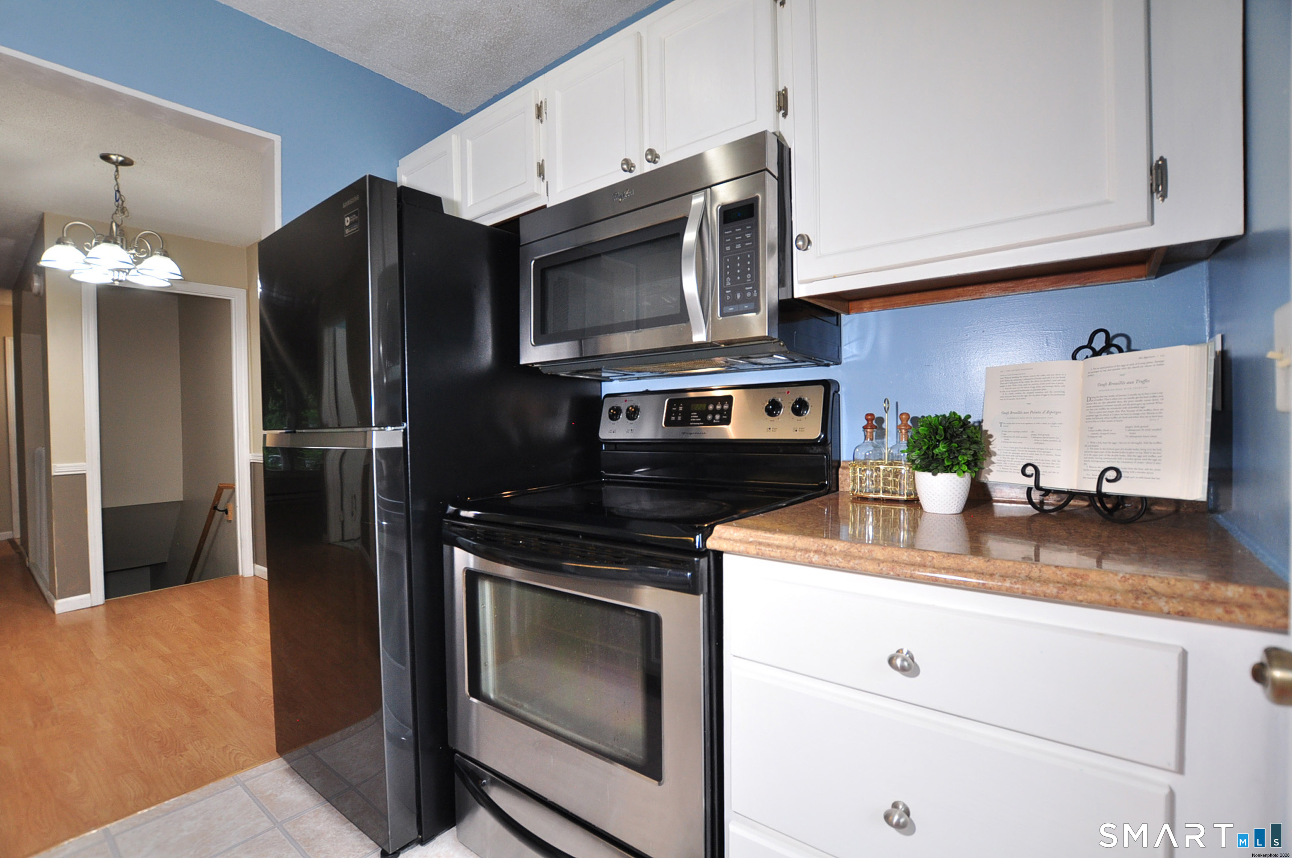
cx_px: 646
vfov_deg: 77.2
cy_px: 429
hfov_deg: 100.5
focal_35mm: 15
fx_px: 538
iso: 400
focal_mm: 10
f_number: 4.5
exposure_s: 1/60
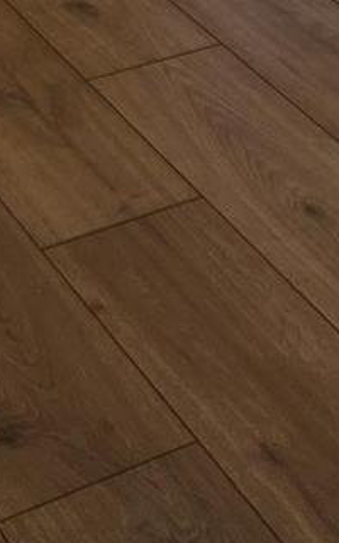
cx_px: 85
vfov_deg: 14.0
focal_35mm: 117
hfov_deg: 11.2
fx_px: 1730
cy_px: -652
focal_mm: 6.4
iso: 12
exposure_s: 1/248
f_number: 1.8
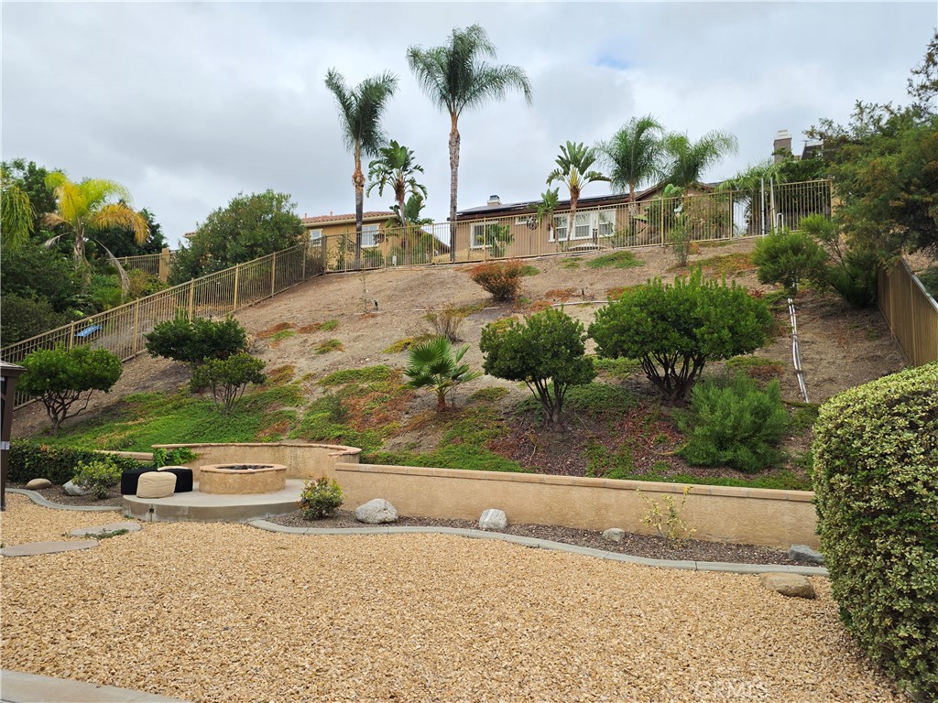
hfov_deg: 73.9
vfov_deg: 58.9
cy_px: 352
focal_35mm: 23
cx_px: 469
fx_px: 623
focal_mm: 6.25
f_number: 1.7
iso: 80
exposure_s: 1/2657
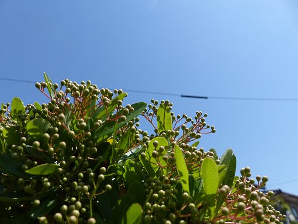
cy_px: 112
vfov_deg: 54.9
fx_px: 215
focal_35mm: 25
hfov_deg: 69.4
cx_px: 149
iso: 100
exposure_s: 1/1600
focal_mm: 4.5
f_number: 3.2
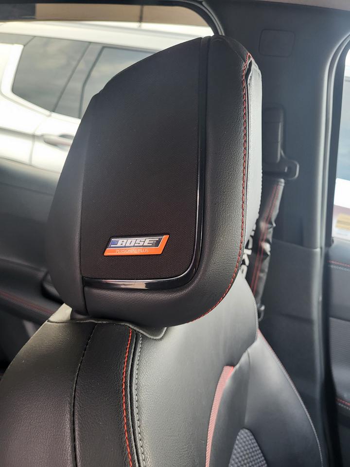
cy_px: 234
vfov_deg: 67.3
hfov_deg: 53.1
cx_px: 175
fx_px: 351
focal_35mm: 26
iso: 200
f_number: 1.8
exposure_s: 1/60
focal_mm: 5.4
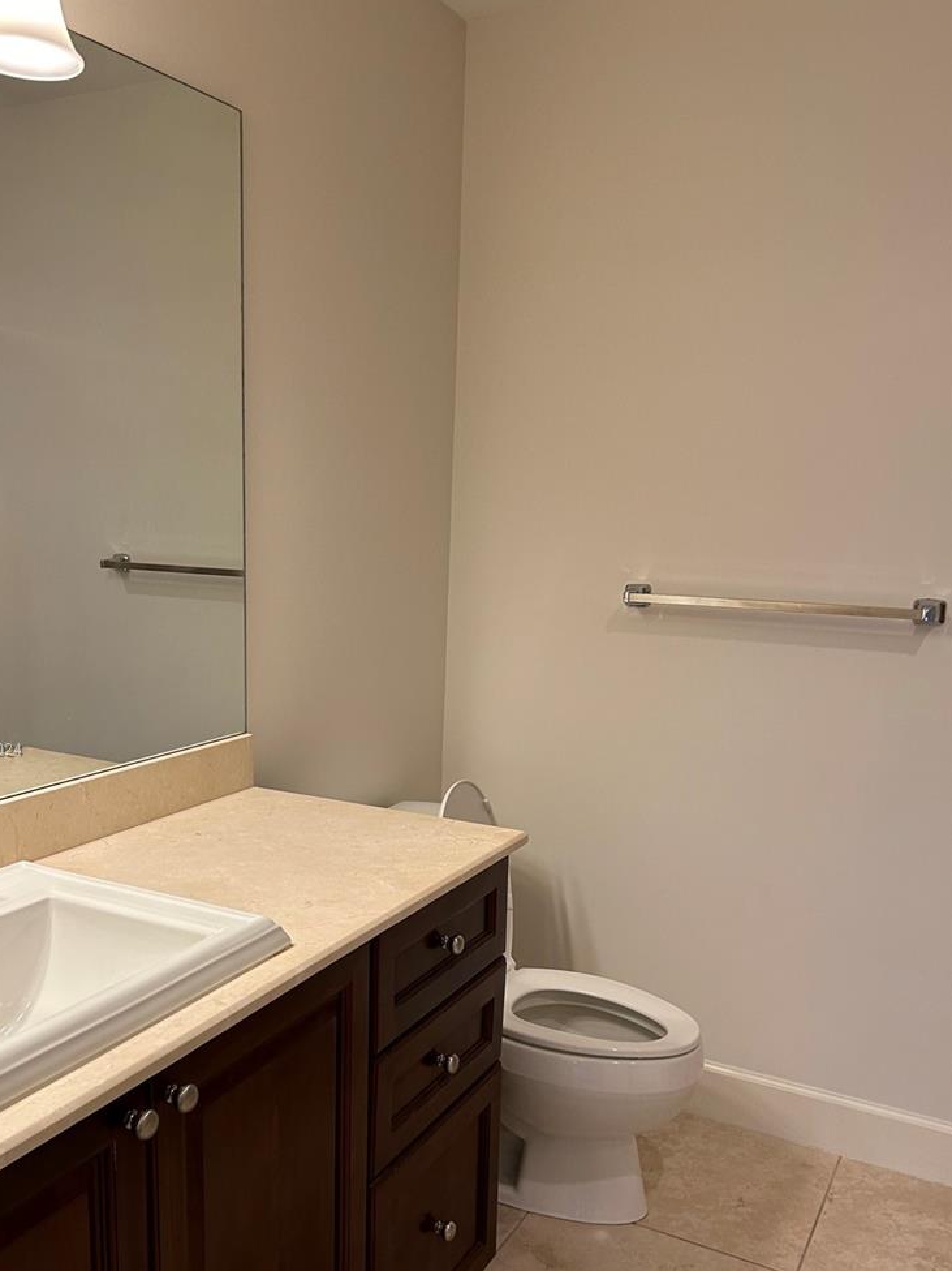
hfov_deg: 43.9
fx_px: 1174
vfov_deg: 56.5
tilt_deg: -12.6
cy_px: 751
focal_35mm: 32
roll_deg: -1.2
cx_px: 370
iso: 100
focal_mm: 5.7
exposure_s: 1/120
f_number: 1.5
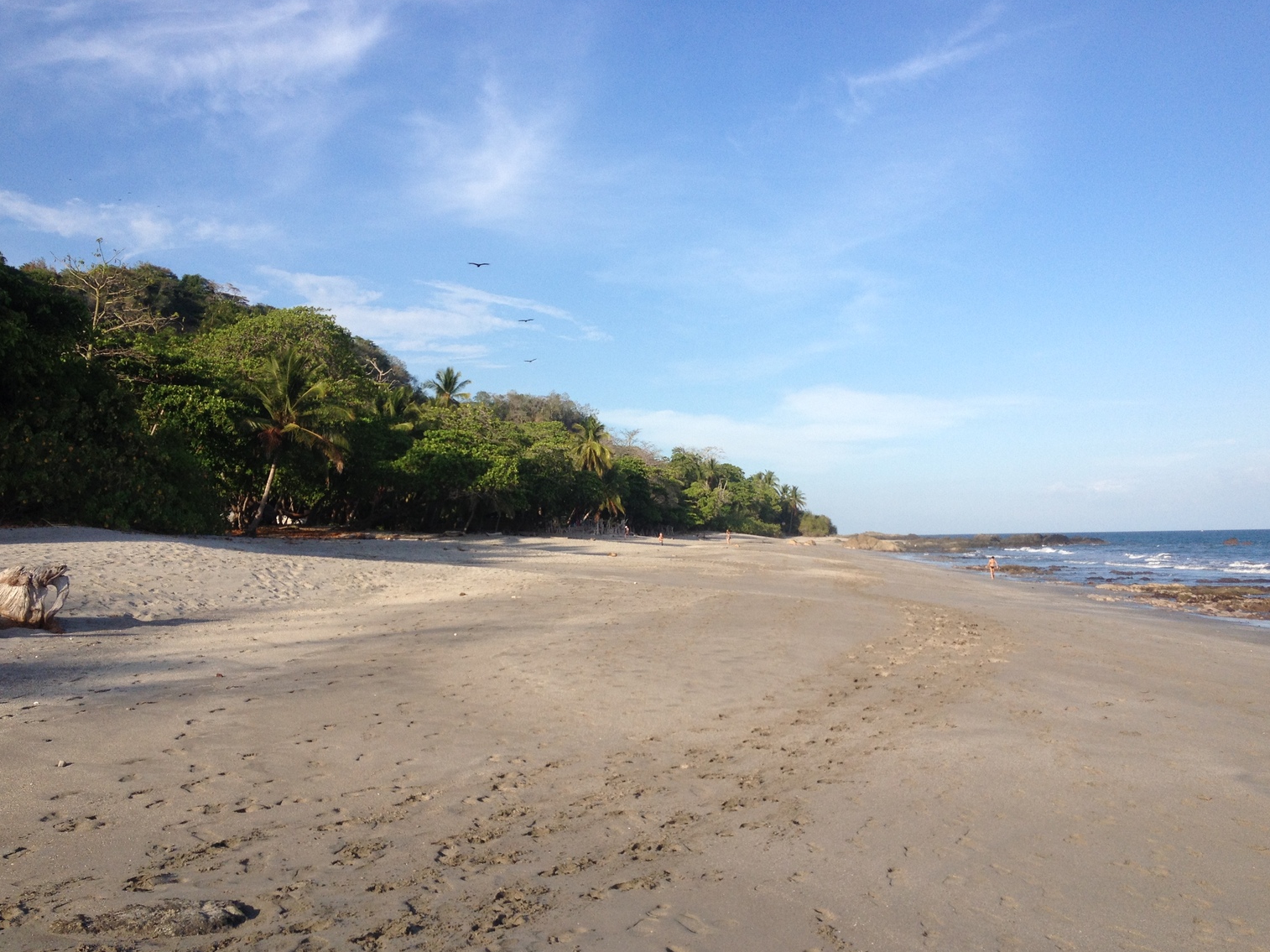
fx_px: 1357
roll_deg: +1.4
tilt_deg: -1.5
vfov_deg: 38.6
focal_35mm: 37
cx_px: 658
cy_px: 496
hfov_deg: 50.1
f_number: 2.4
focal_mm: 4.28
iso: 50
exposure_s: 1/1623
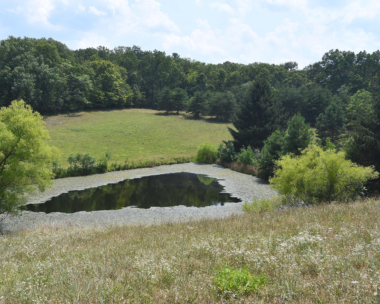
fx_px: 461
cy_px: 152
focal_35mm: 41
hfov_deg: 44.6
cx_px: 160
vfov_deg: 36.5
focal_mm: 24
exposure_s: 1/320
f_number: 9
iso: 100
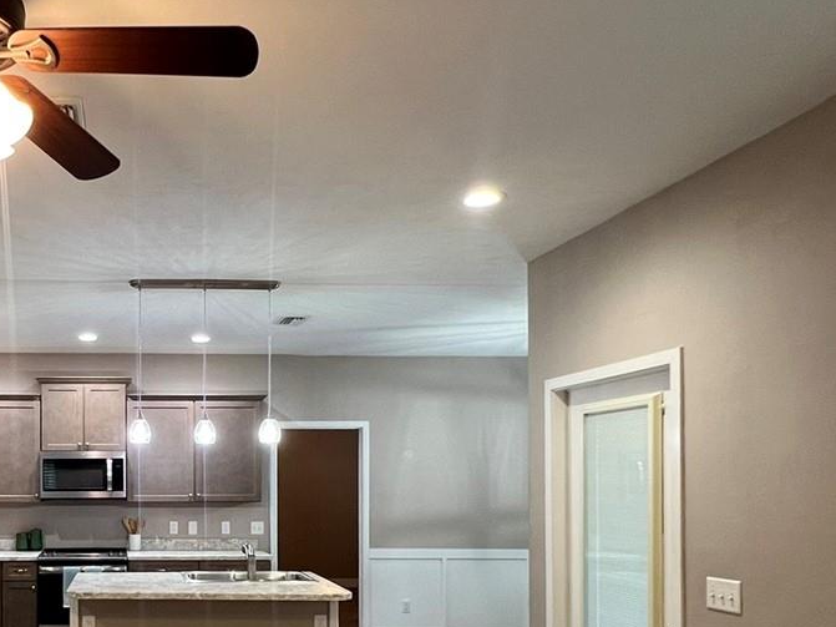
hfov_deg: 53.8
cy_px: 484
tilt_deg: +0.7
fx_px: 749
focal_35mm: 31
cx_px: 148
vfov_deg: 43.7
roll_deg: +0.0
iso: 200
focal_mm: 1.57
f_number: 1.8
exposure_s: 1/60
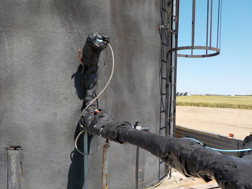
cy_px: 103
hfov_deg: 53.9
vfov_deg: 41.8
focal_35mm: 34
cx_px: 128
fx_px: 248
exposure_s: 1/800
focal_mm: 4.1
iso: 125
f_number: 3.3
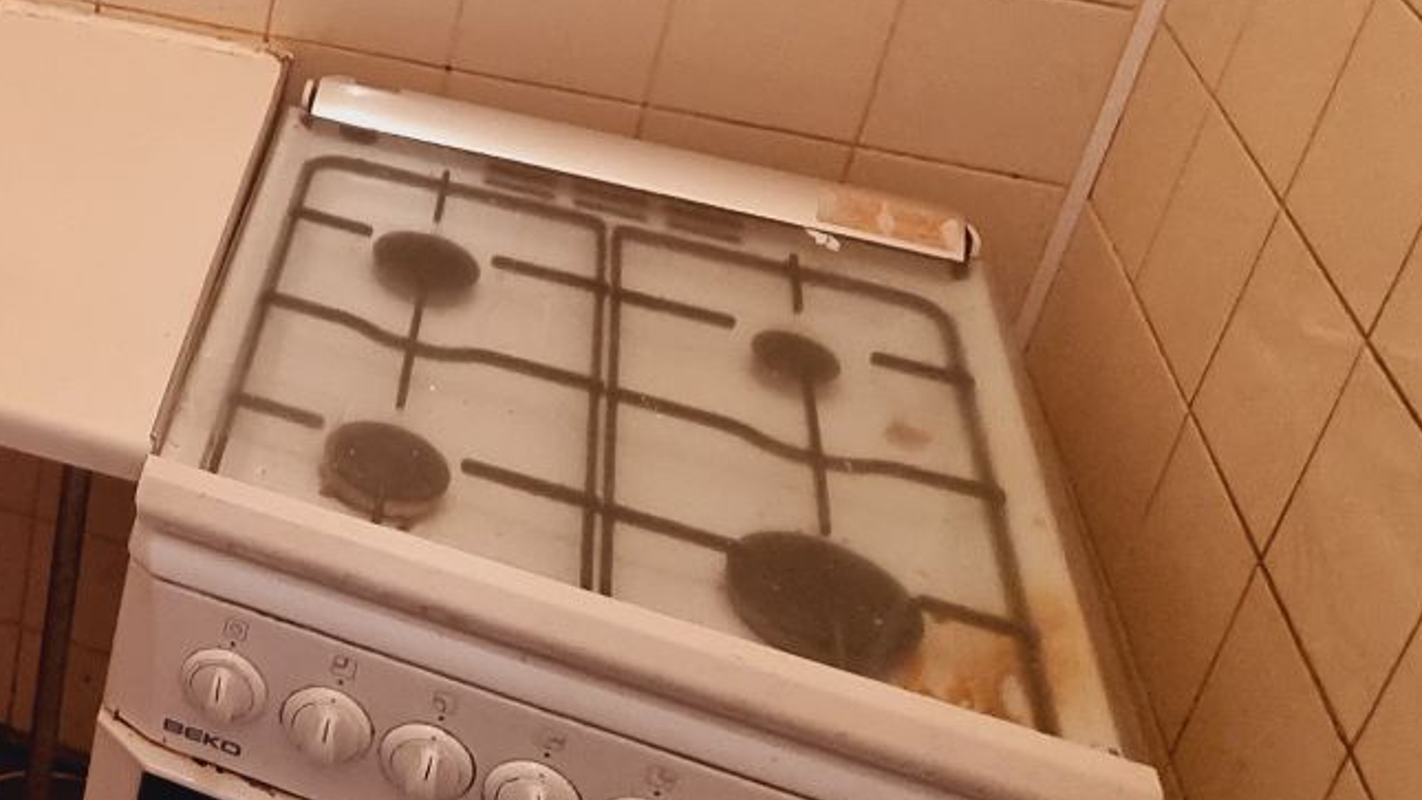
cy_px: -31
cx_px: -384
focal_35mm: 45
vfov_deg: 25.1
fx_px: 1697
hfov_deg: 34.0
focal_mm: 2.2
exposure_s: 1/50
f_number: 2.2
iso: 320
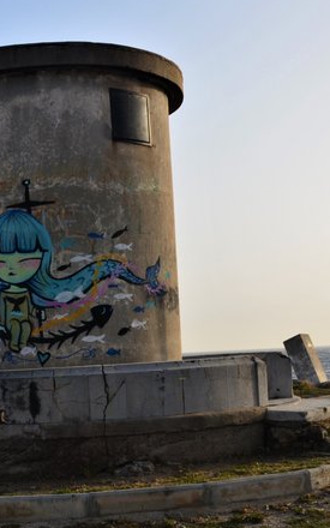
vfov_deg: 33.5
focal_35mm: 61
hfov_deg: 21.0
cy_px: 274
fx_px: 878
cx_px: 50
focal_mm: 22
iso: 250
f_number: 9
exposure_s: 1/160
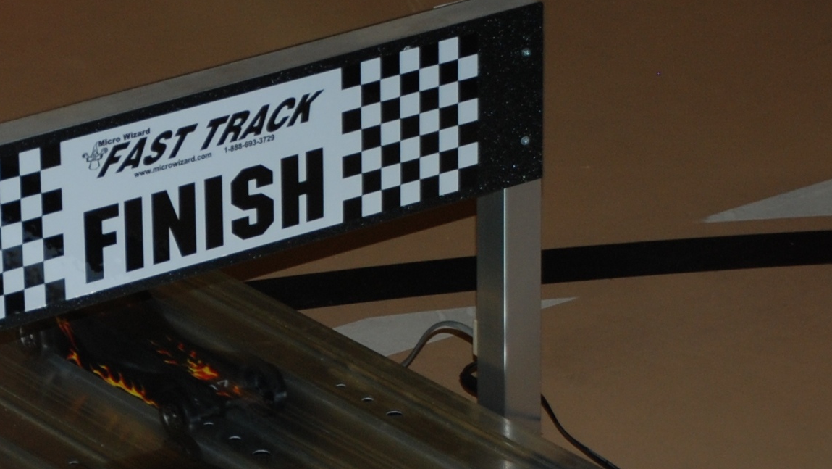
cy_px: 328
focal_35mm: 265
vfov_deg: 4.6
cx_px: -103
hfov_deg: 8.1
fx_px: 5848
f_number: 5
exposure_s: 1/60
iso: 200
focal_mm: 50
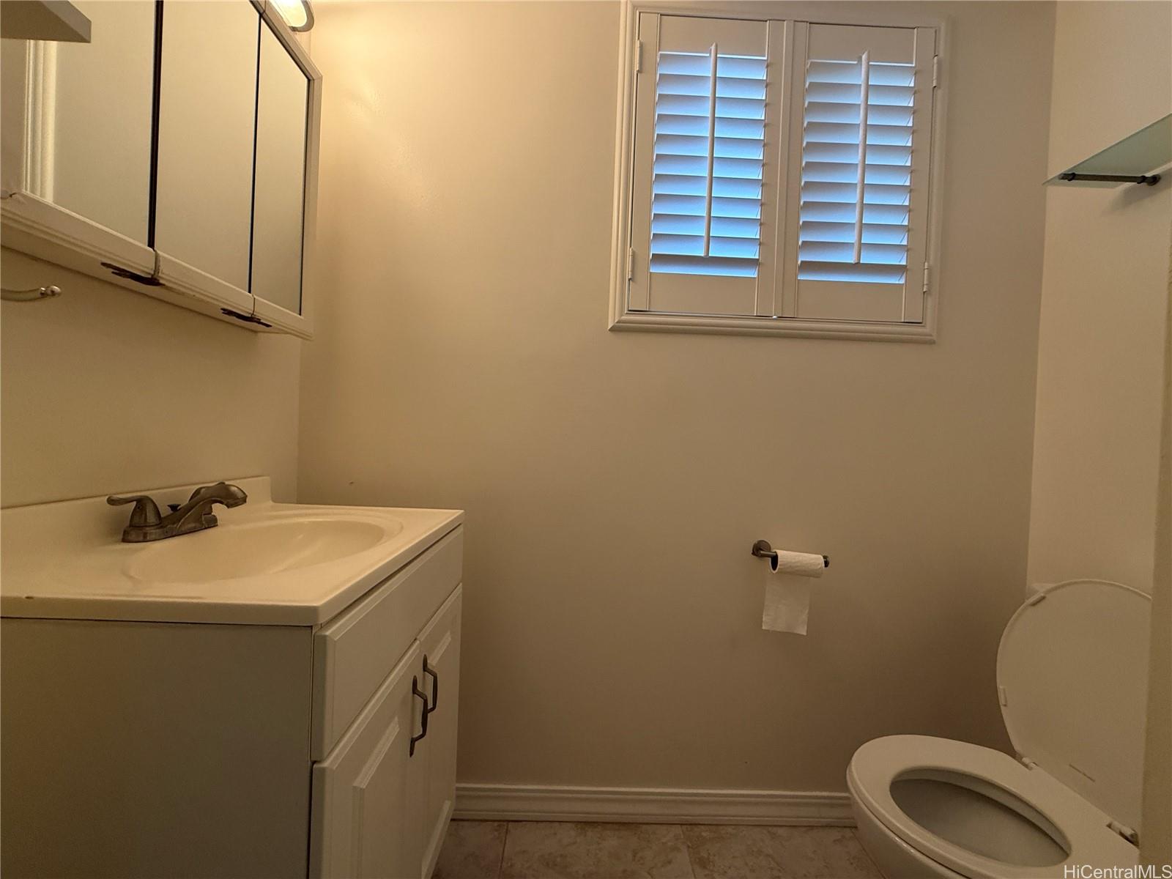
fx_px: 474
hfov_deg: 102.1
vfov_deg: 85.7
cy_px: 440
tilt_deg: -0.2
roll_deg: -2.3
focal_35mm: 14
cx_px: 586
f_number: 2.2
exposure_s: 1/120
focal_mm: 2.22
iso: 320
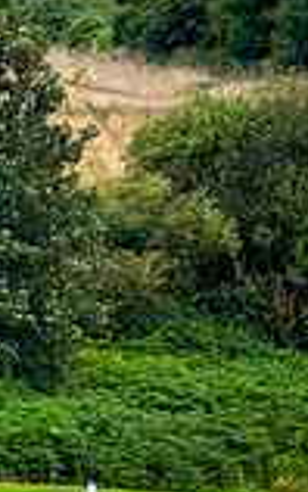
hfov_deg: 1.2
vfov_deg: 1.9
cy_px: 469
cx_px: -445
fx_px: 15055
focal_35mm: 1123
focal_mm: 300
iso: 200
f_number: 5.6
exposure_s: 1/1000
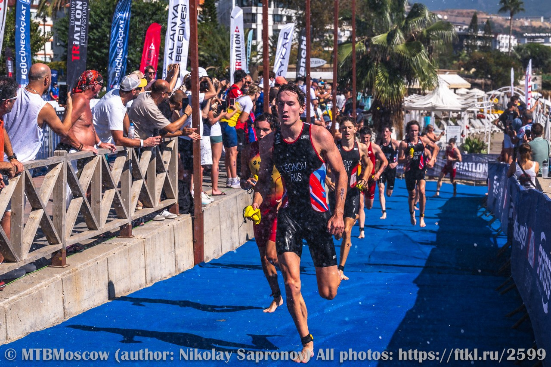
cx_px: 276
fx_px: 1178
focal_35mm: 77
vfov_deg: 17.7
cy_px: 184
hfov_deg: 26.3
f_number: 7.1
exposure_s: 1/1000
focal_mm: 77
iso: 100
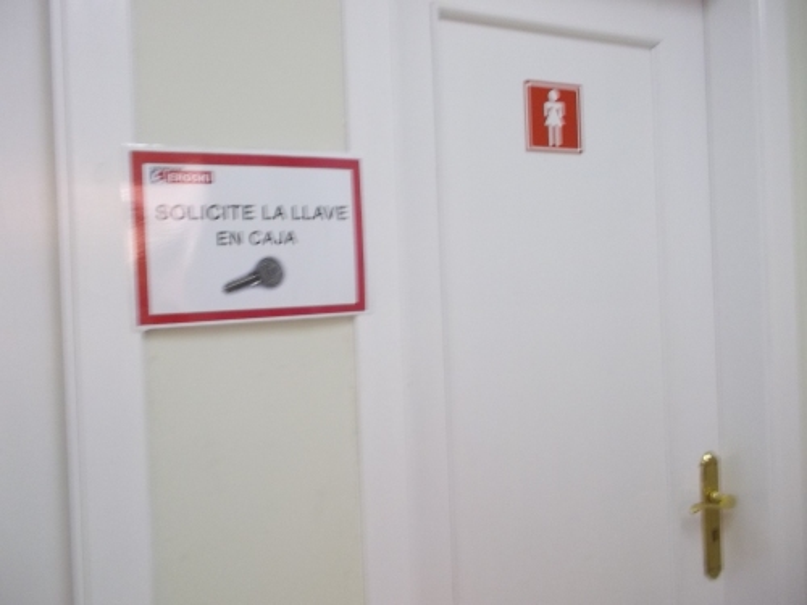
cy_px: 302
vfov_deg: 48.2
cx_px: 404
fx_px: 676
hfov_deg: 61.7
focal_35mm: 29
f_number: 3.3
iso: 160
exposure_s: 1/13
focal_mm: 4.1
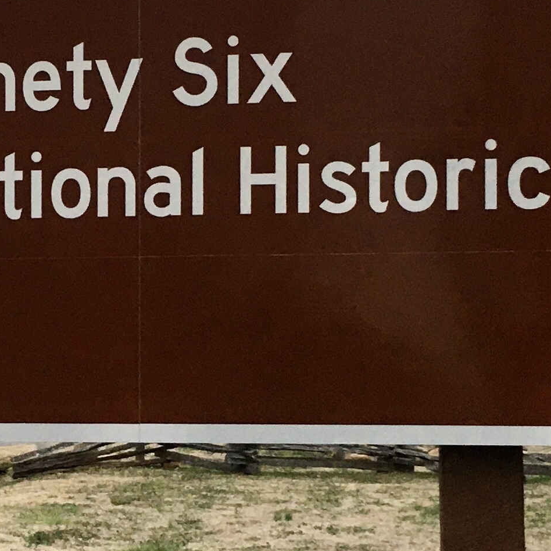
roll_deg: +0.1
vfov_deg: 16.0
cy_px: 313
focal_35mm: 109
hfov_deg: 15.7
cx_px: 16
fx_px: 1963
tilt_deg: +0.9
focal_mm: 4.15
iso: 64
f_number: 2.2
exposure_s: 1/30
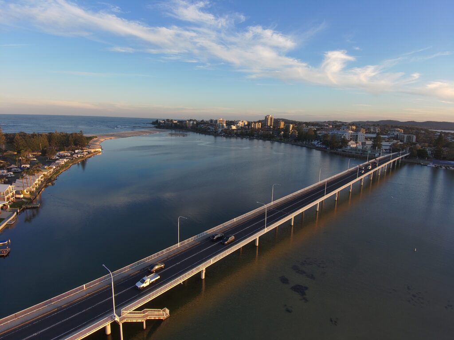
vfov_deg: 63.4
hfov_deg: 79.0
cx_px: 227
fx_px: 275
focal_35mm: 21
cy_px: 170
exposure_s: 1/223
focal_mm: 3.7
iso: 100
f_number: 2.8
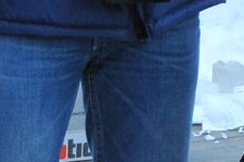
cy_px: -142
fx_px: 4044
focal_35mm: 598
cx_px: 488
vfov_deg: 2.3
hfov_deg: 3.4
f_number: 5
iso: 640
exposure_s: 1/50
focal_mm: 56
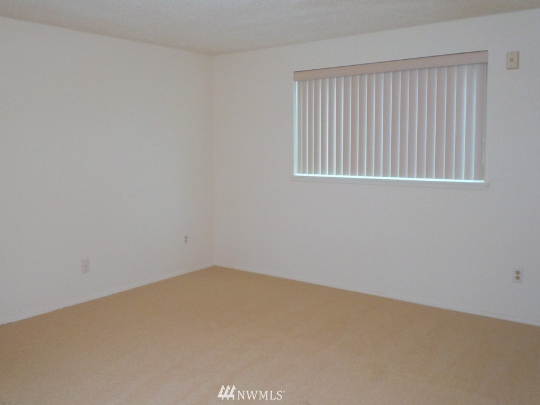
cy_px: 184
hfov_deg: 56.8
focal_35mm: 32
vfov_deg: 44.1
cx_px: 251
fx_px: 499
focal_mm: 5
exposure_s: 1/25
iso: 320
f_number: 3.7
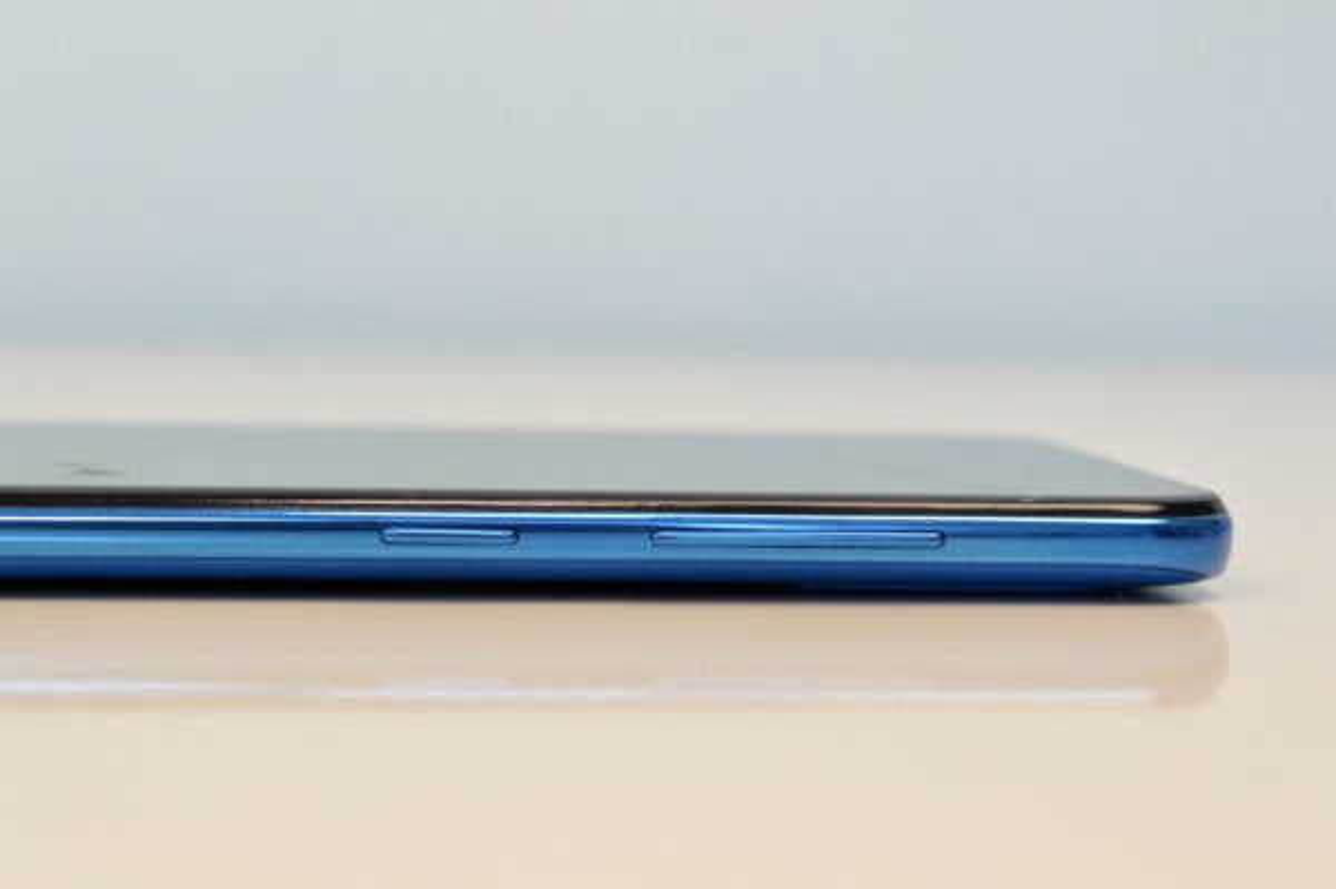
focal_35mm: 82
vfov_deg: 16.5
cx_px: 668
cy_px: 444
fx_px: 3059
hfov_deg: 24.6
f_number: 10
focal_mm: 55
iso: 1600
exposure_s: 1/25
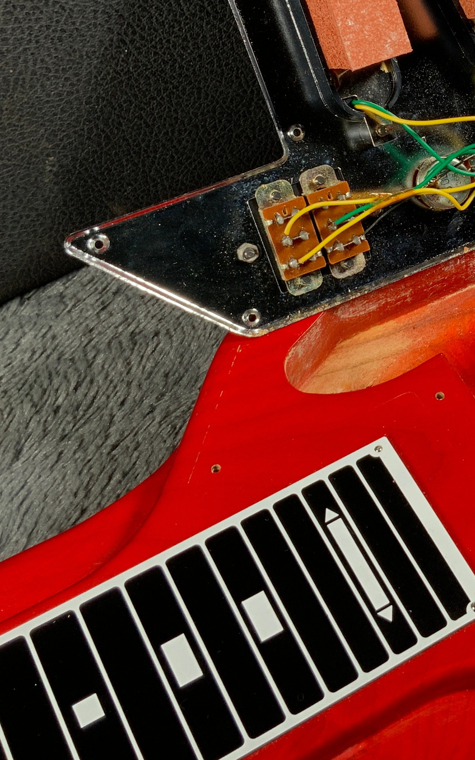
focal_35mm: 58
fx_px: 1201
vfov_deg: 34.7
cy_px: 232
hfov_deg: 21.4
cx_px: 498
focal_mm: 3
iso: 40
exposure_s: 1/104
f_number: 1.8
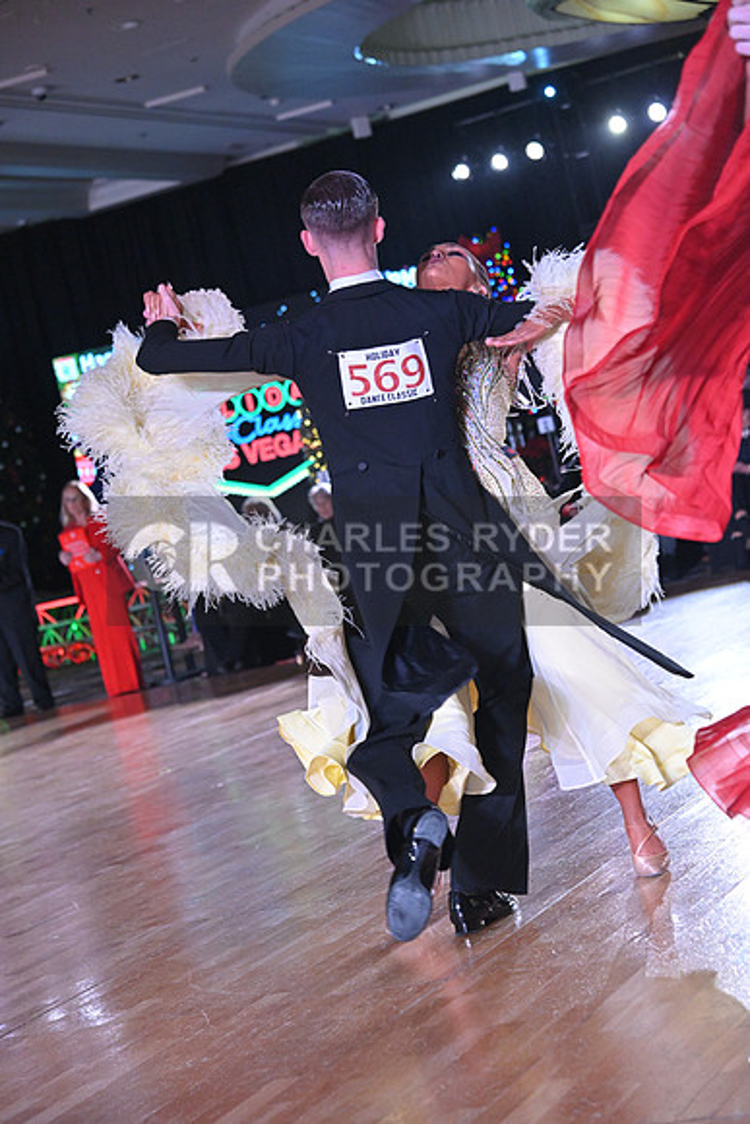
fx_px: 2436
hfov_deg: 17.5
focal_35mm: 78
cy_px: 562
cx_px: 375
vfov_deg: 26.0
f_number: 5
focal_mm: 78
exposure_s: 1/400
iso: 4000
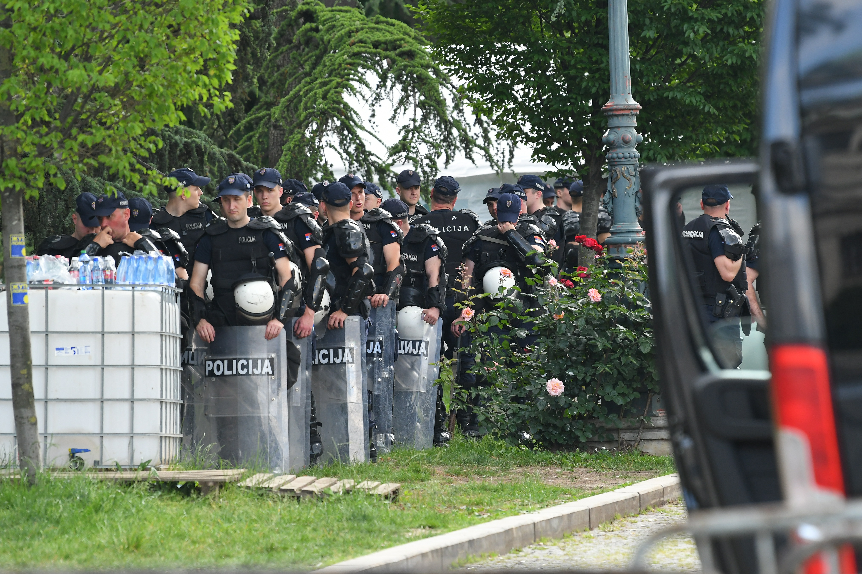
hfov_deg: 6.9
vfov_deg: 4.6
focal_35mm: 300
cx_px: 431
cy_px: 287
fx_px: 7181
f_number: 4
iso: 800
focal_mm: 200
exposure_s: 1/800
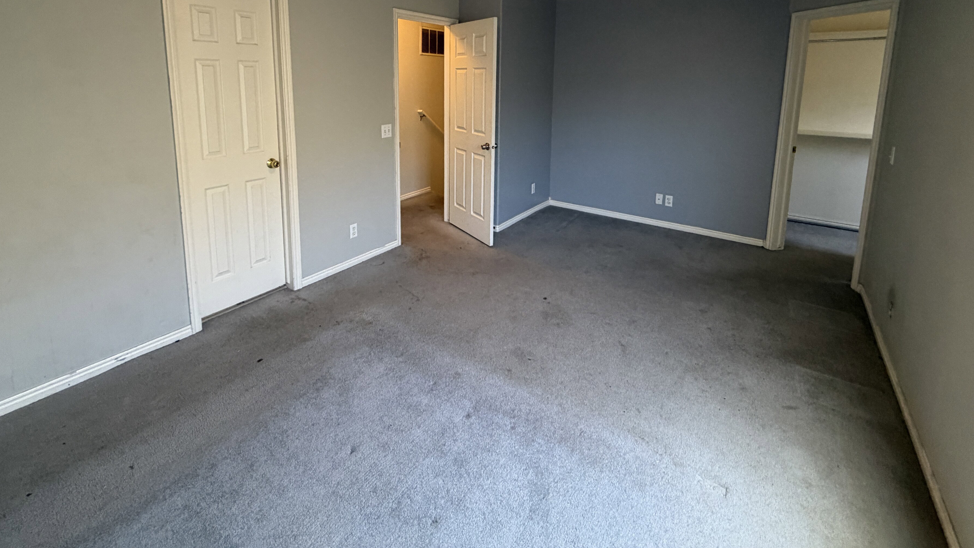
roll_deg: +0.4
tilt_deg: -7.7
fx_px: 439
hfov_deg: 95.9
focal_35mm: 17
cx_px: 470
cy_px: 141
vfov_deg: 60.6
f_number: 2.2
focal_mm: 2.22
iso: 320
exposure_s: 1/60
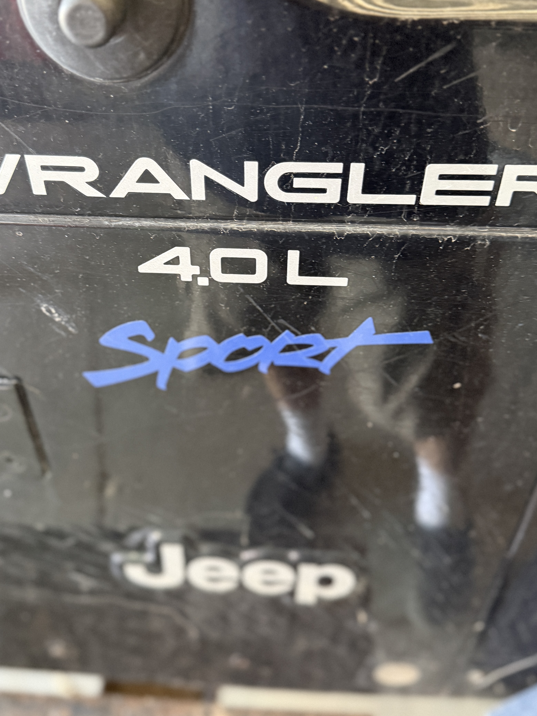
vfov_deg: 55.1
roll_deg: +2.6
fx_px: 683
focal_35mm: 33
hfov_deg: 42.9
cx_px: 242
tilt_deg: -39.7
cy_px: 302
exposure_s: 1/44
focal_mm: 6.76
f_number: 1.78
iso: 800
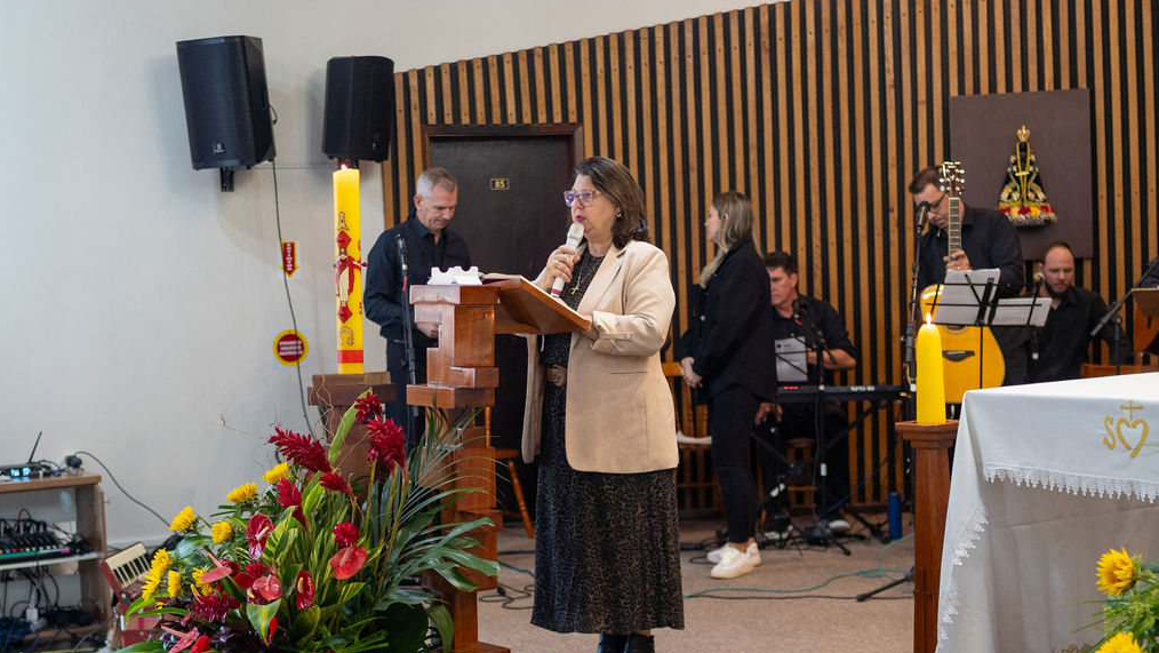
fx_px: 1691
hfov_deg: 37.8
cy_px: 381
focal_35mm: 55
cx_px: 583
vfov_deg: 21.8
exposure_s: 1/160
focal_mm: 35
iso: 1000
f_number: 1.8
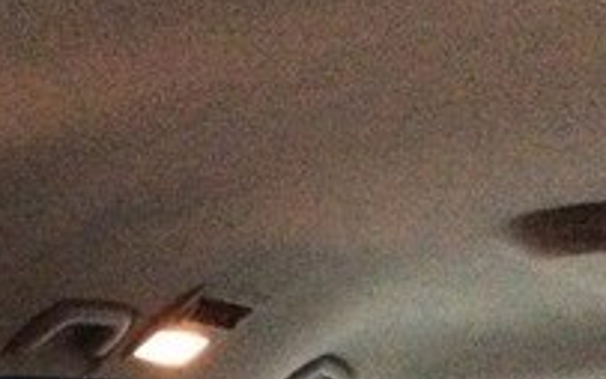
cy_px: 676
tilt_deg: -5.7
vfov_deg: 11.1
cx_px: -125
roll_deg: +4.4
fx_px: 1817
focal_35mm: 110
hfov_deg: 18.0
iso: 640
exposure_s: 1/17
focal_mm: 3.3
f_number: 2.4
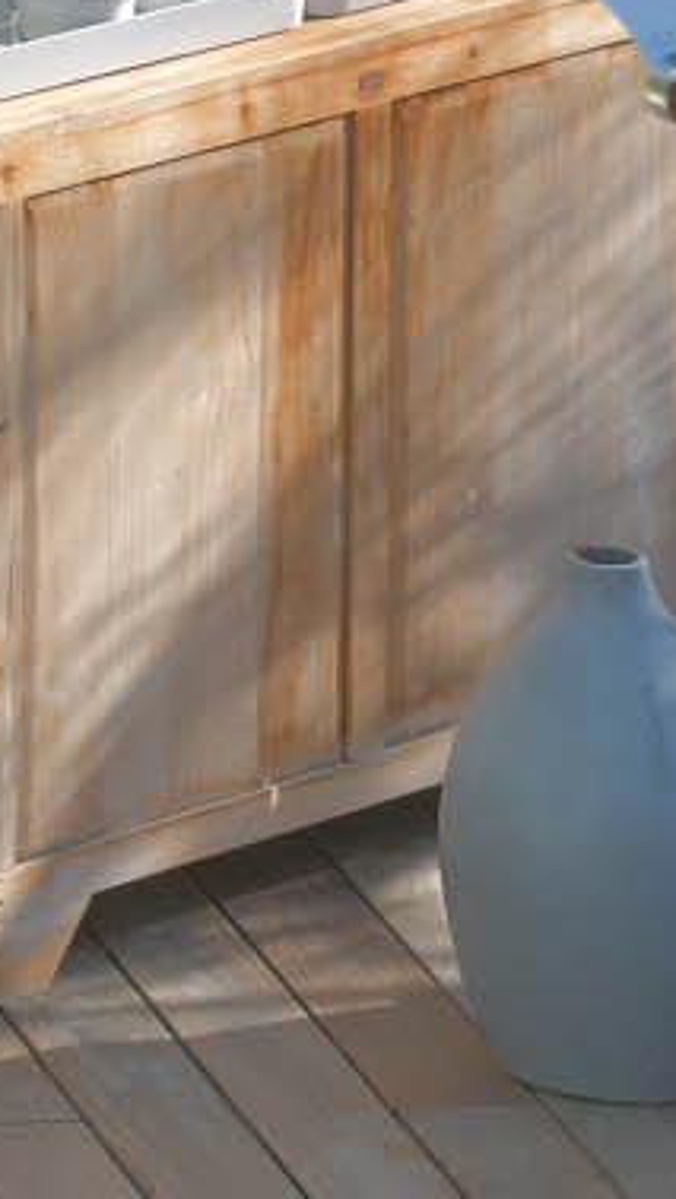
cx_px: -1012
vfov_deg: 5.5
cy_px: -138
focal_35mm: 388
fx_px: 12348
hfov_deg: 3.1
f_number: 10
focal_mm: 70
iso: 200
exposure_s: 1/400
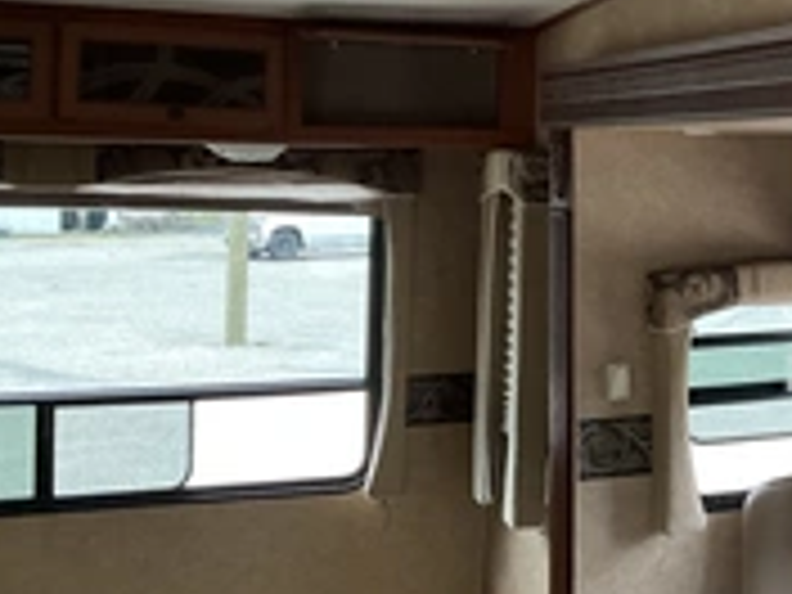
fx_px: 1510
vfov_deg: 22.1
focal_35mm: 66
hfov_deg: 28.1
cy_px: 180
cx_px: 742
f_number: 1.8
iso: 100
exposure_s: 1/60
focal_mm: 3
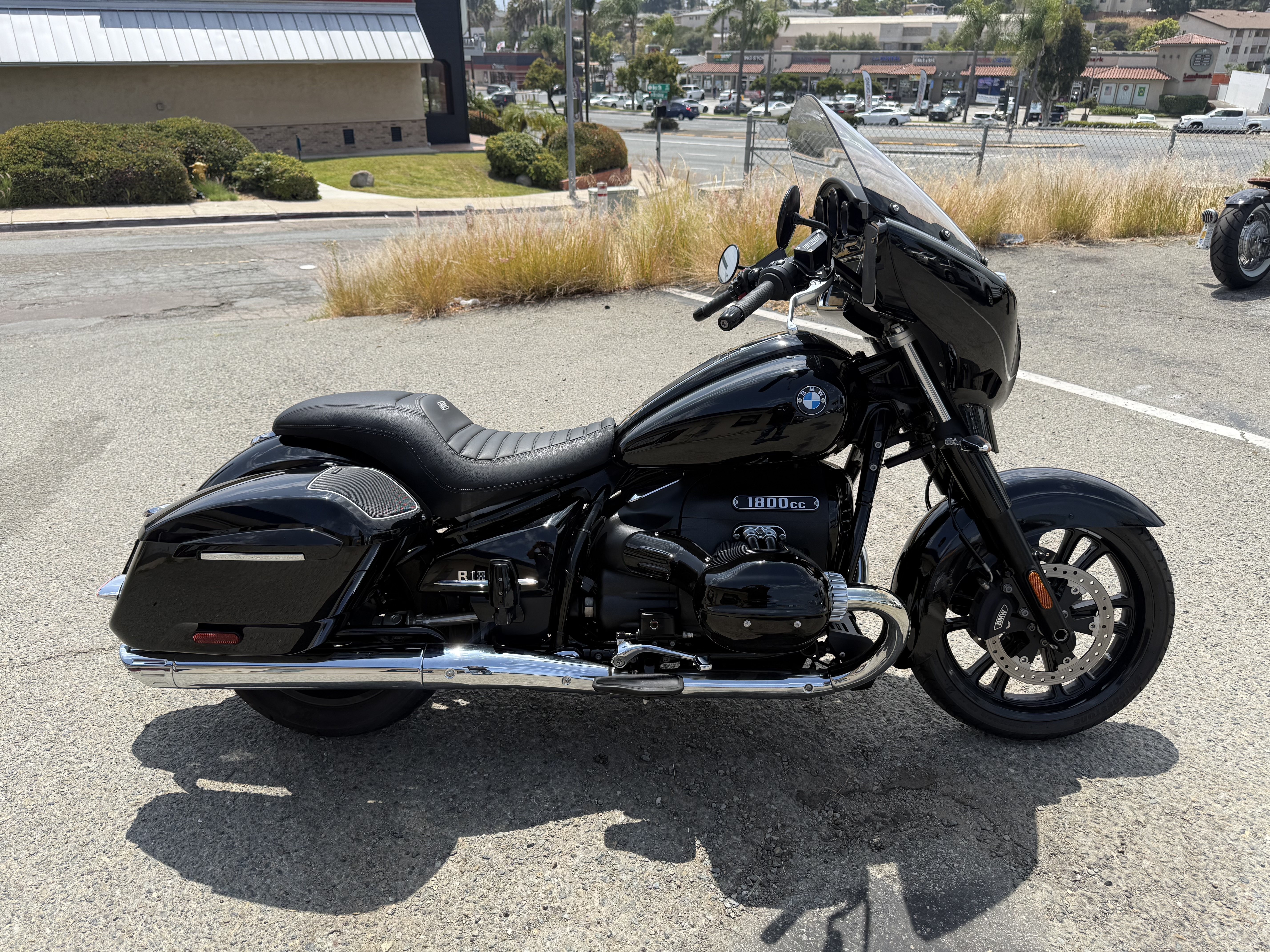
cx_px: 635
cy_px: 476
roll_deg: +0.6
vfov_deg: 56.8
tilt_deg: -25.8
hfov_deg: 71.6
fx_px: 881
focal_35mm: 24
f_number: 1.78
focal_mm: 6.76
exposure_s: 1/3145
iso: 80
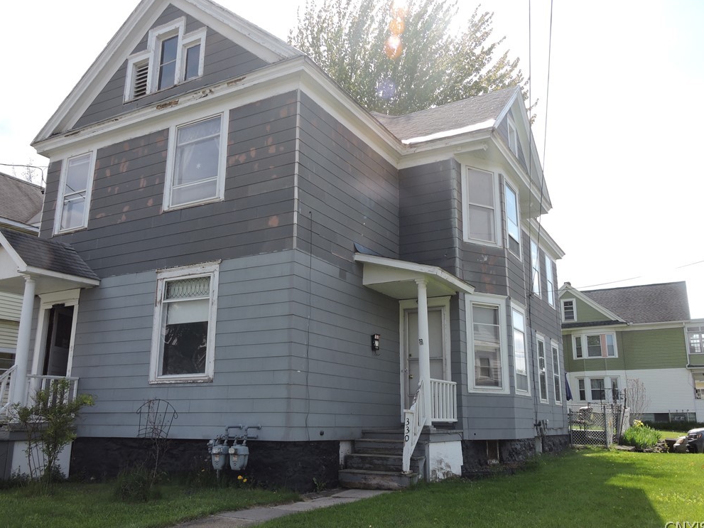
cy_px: 266
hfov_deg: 58.4
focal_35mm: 31
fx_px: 630
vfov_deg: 45.4
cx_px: 350
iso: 100
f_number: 3.5
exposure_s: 1/640
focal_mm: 5.4
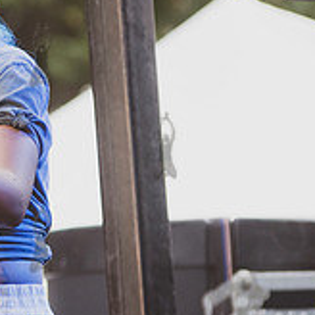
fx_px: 7413
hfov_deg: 2.4
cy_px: 150
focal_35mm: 720
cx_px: -172
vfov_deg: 2.4
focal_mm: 200
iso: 1000
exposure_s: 1/640
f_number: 4
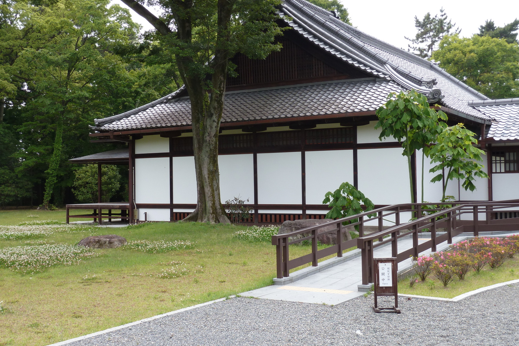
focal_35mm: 46
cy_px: 166
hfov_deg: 42.7
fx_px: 663
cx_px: 259
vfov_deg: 29.2
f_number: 4
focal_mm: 7.3
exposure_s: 1/160
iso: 80
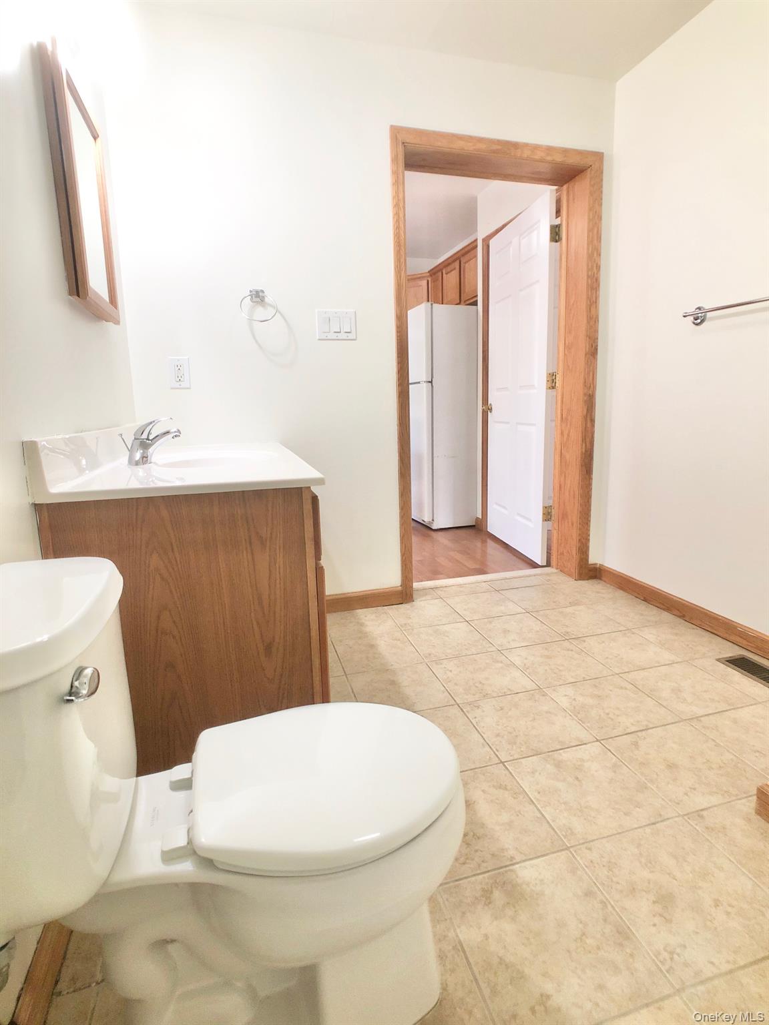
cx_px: 384
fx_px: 829
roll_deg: +1.6
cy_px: 512
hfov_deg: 49.7
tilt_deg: -8.3
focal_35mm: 28
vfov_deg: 63.4
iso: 40
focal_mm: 3.99
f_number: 1.8
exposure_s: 1/30
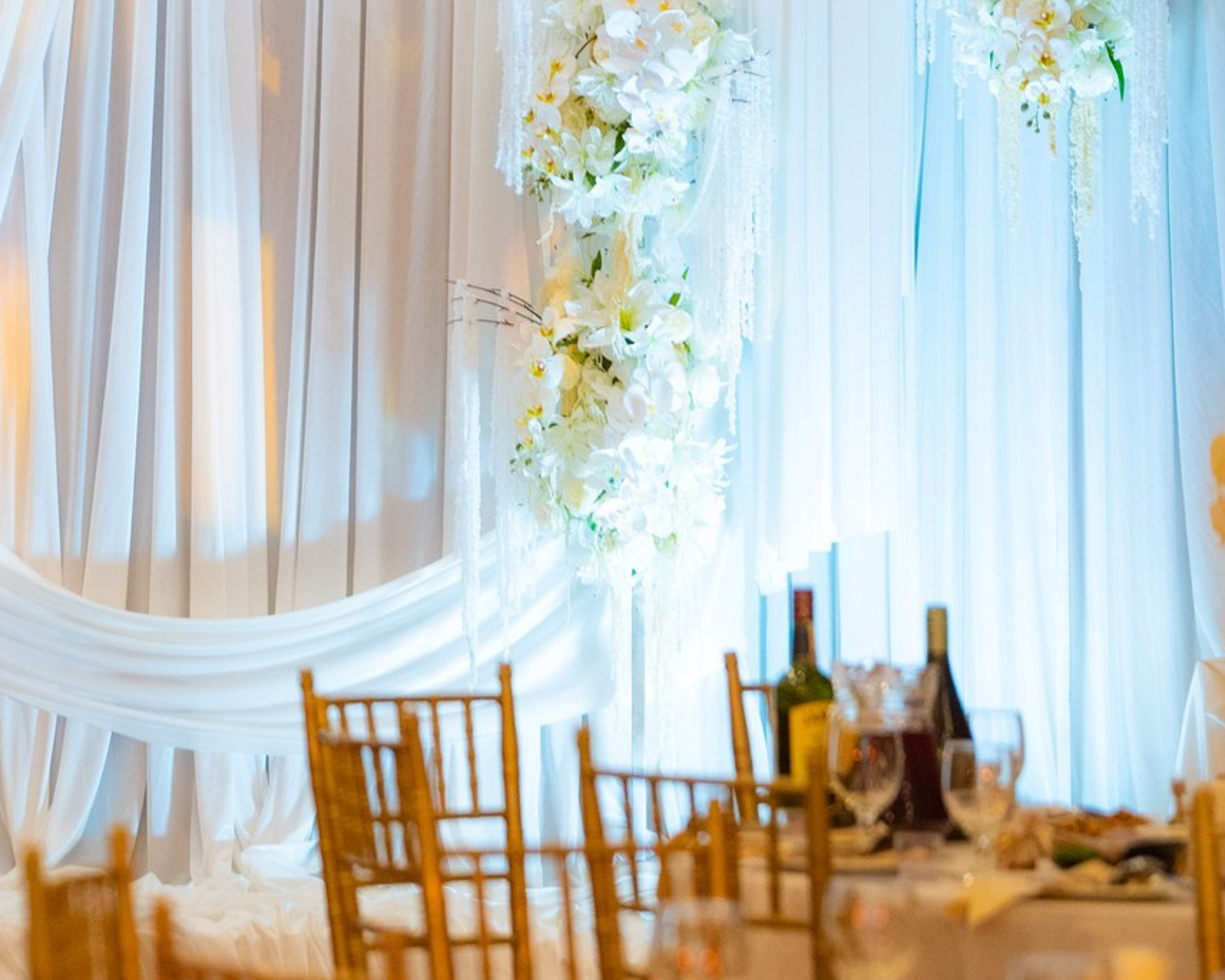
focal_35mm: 245
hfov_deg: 7.8
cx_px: -308
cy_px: 26
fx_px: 8883
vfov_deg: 6.3
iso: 1250
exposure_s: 1/250
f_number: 2.5
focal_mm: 85
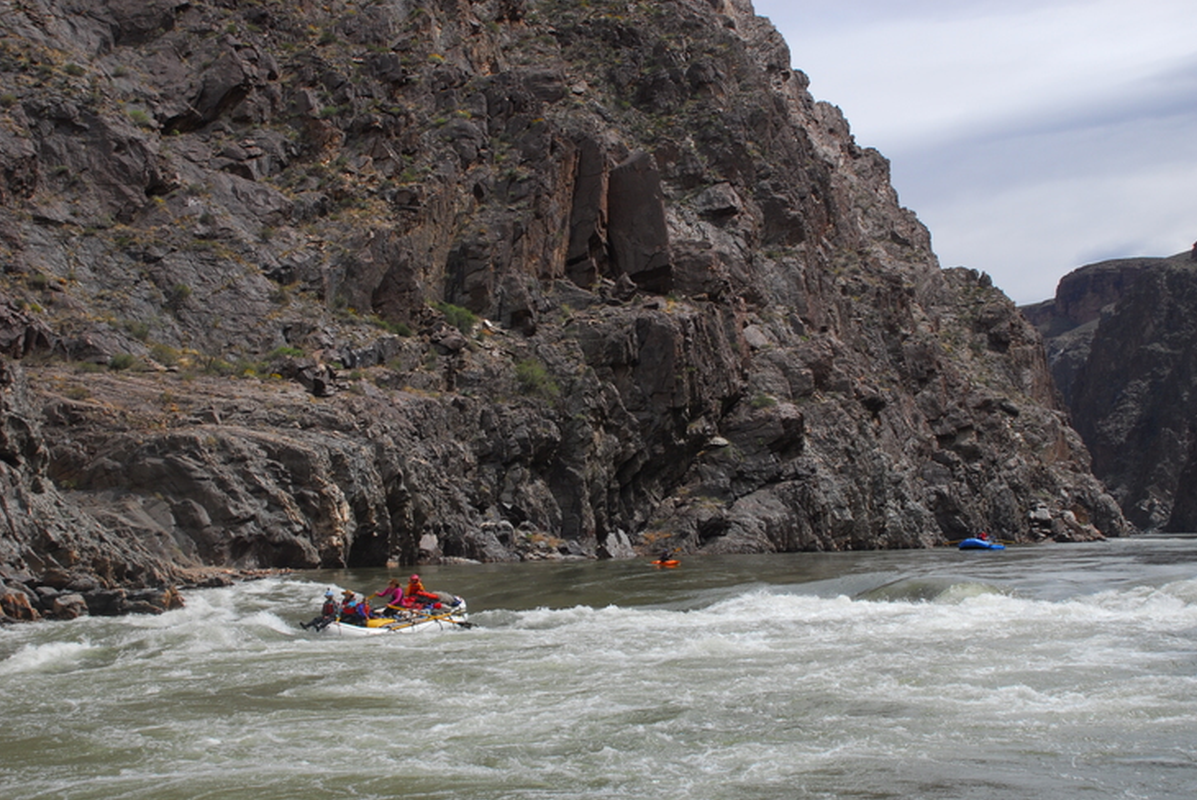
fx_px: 1531
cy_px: 417
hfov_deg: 42.7
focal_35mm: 46
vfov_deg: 29.3
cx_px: 644
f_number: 8
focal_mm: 28
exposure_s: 1/125
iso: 160
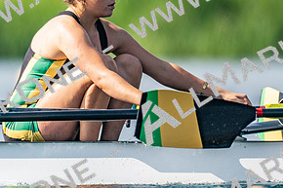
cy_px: 55
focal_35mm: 1802
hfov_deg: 1.1
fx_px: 14157
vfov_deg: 0.8
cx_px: 58
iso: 180
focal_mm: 600
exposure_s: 1/2500
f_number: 4
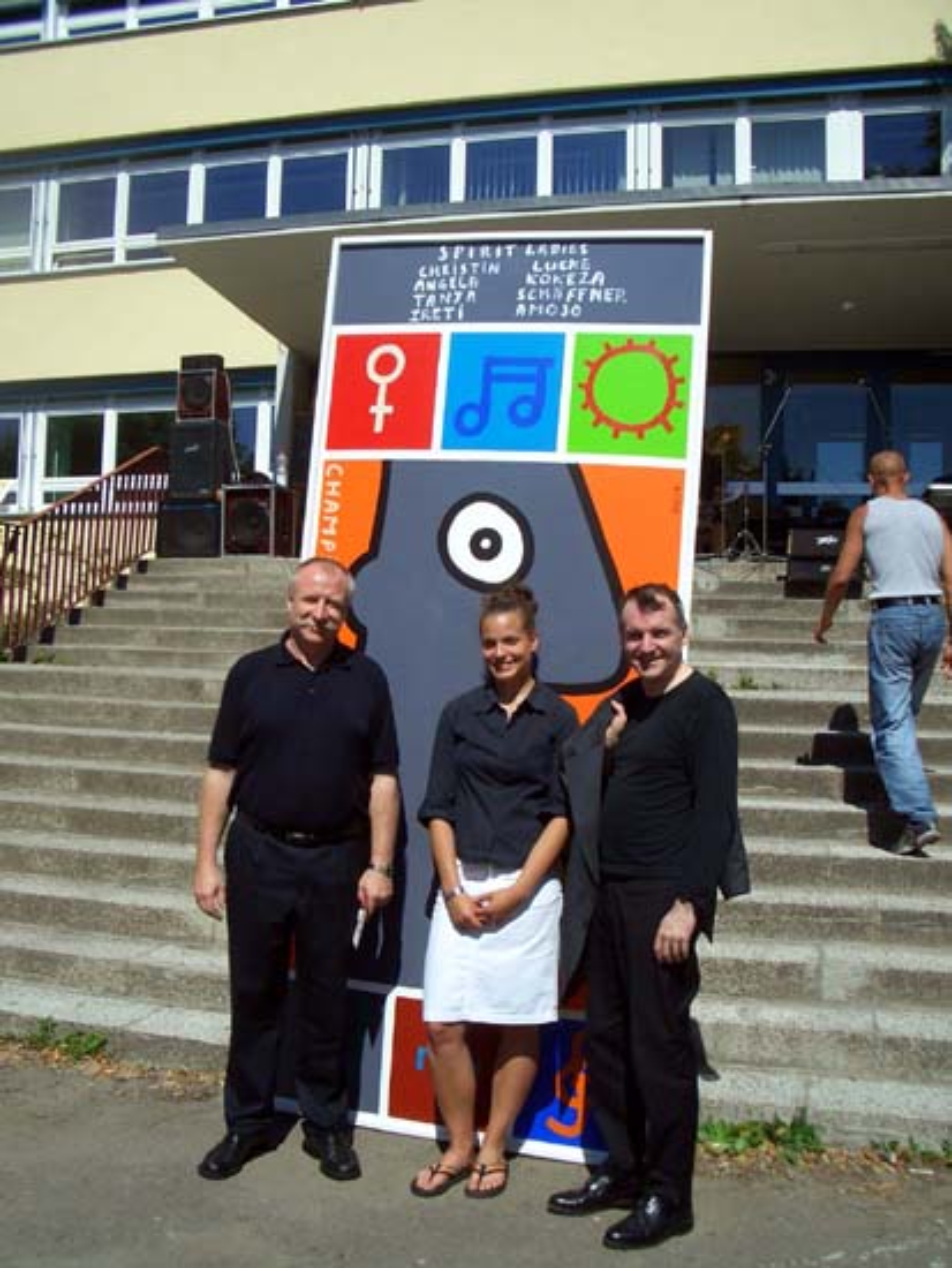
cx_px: 476
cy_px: 634
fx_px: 1282
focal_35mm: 35
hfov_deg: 40.7
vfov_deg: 52.6
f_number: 4.3
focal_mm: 5.8
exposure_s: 1/1000
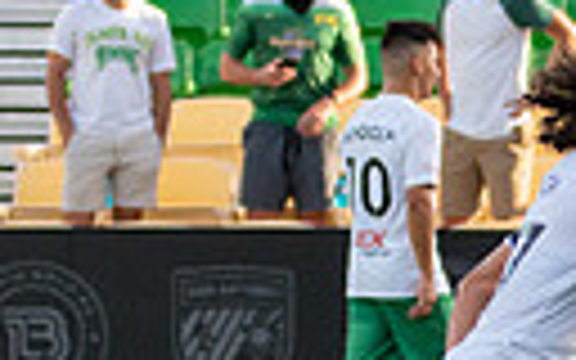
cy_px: 416
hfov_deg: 1.8
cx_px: 796
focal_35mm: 1174
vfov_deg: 1.1
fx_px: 18429
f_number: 5.3
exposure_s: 1/1000
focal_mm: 170
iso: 720
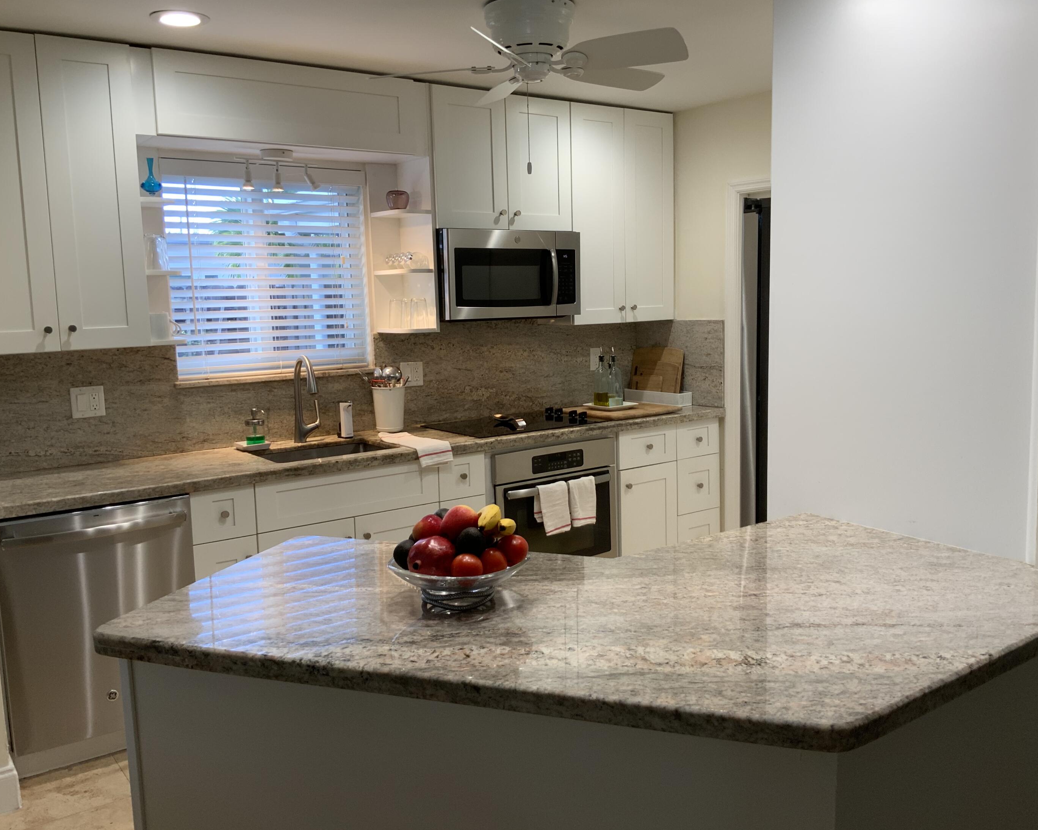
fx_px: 952
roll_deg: +0.6
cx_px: 539
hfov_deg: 57.2
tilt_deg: -6.5
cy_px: 406
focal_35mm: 31
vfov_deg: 47.1
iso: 50
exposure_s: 1/120
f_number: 1.8
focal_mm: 3
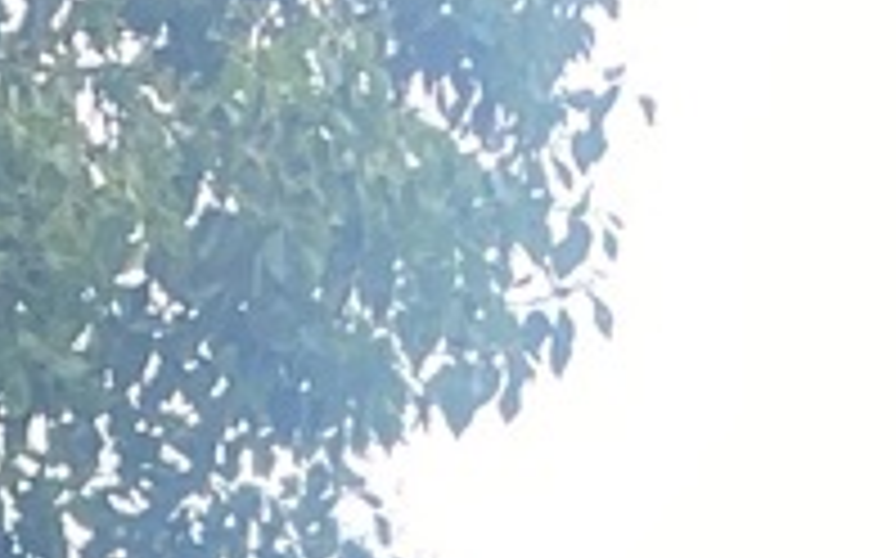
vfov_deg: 3.5
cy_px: 4257
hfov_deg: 7.6
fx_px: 6758
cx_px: 257
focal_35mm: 277
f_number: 1.8
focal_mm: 4.25
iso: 32
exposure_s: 1/178
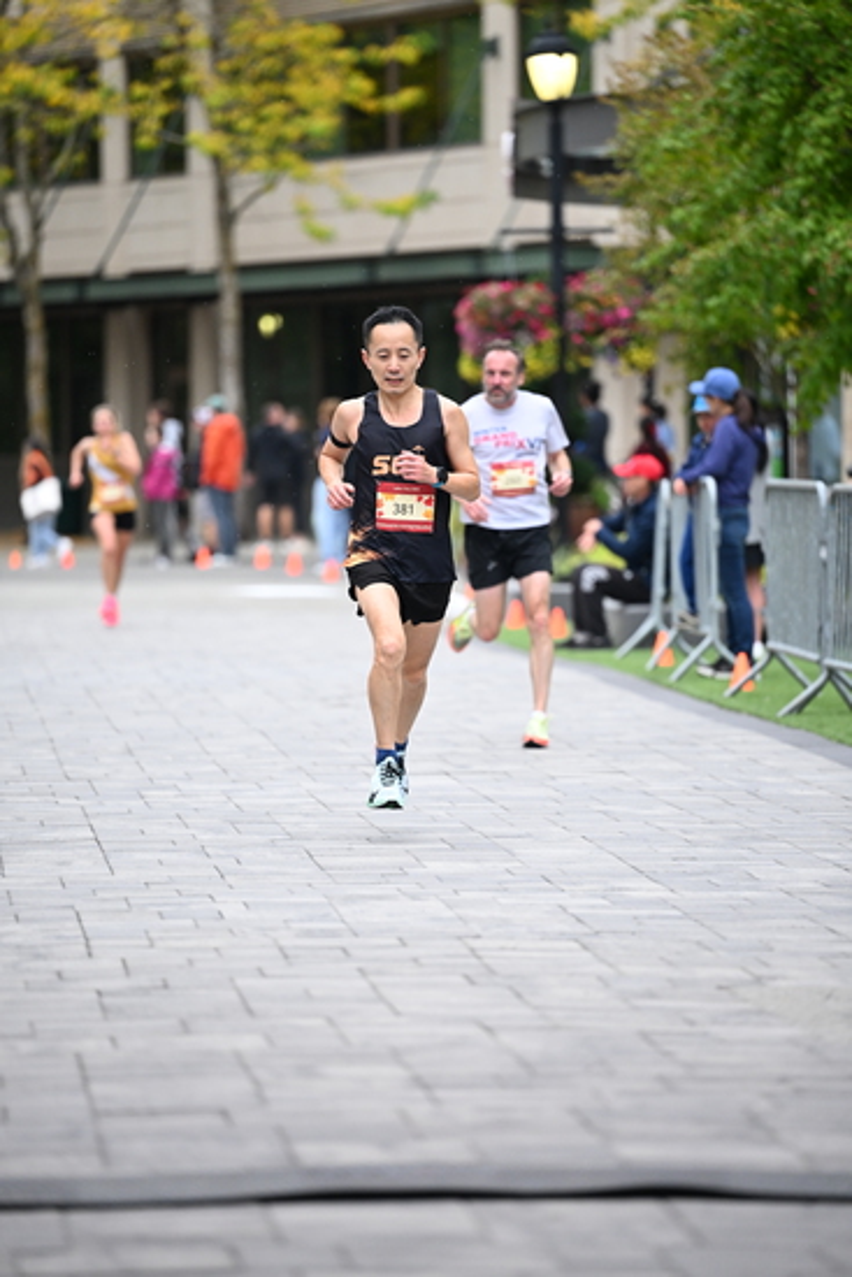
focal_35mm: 175
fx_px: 6208
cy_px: 638
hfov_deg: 7.9
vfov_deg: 11.7
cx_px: 426
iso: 1250
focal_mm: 175
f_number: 2.8
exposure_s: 1/1250
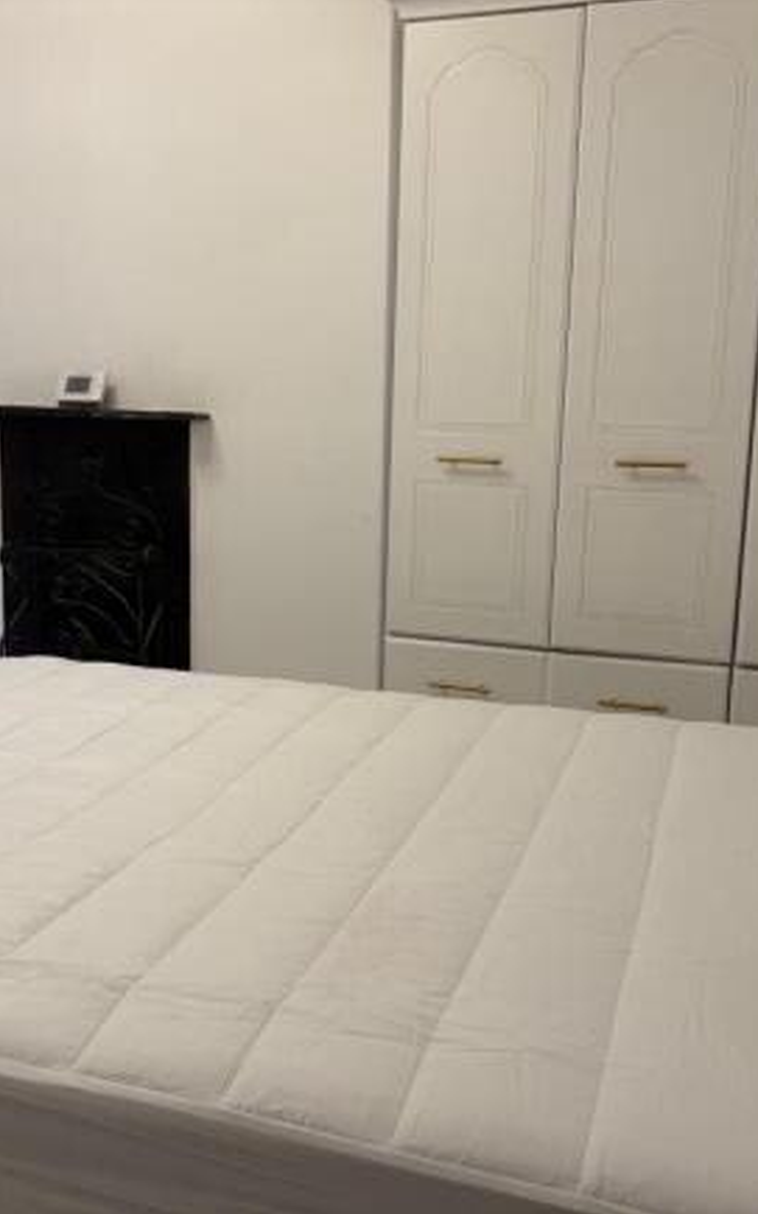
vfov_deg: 52.8
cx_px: 315
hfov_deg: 34.3
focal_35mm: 37
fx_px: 1224
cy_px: 606
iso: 100
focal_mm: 5.96
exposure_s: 1/122
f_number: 1.6
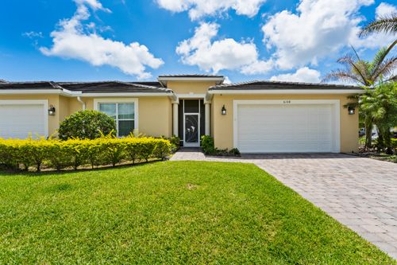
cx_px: 198
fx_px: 154
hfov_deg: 104.3
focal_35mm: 14
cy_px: 132
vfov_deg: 81.2
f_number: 9
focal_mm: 14
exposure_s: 1/800
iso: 250
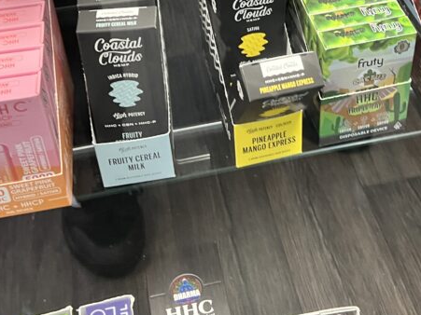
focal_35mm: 59
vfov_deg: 23.9
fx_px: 717
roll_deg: -2.8
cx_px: 259
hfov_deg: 32.6
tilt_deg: -40.4
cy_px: 15
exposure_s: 1/60
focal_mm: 5.7
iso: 250
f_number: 1.5
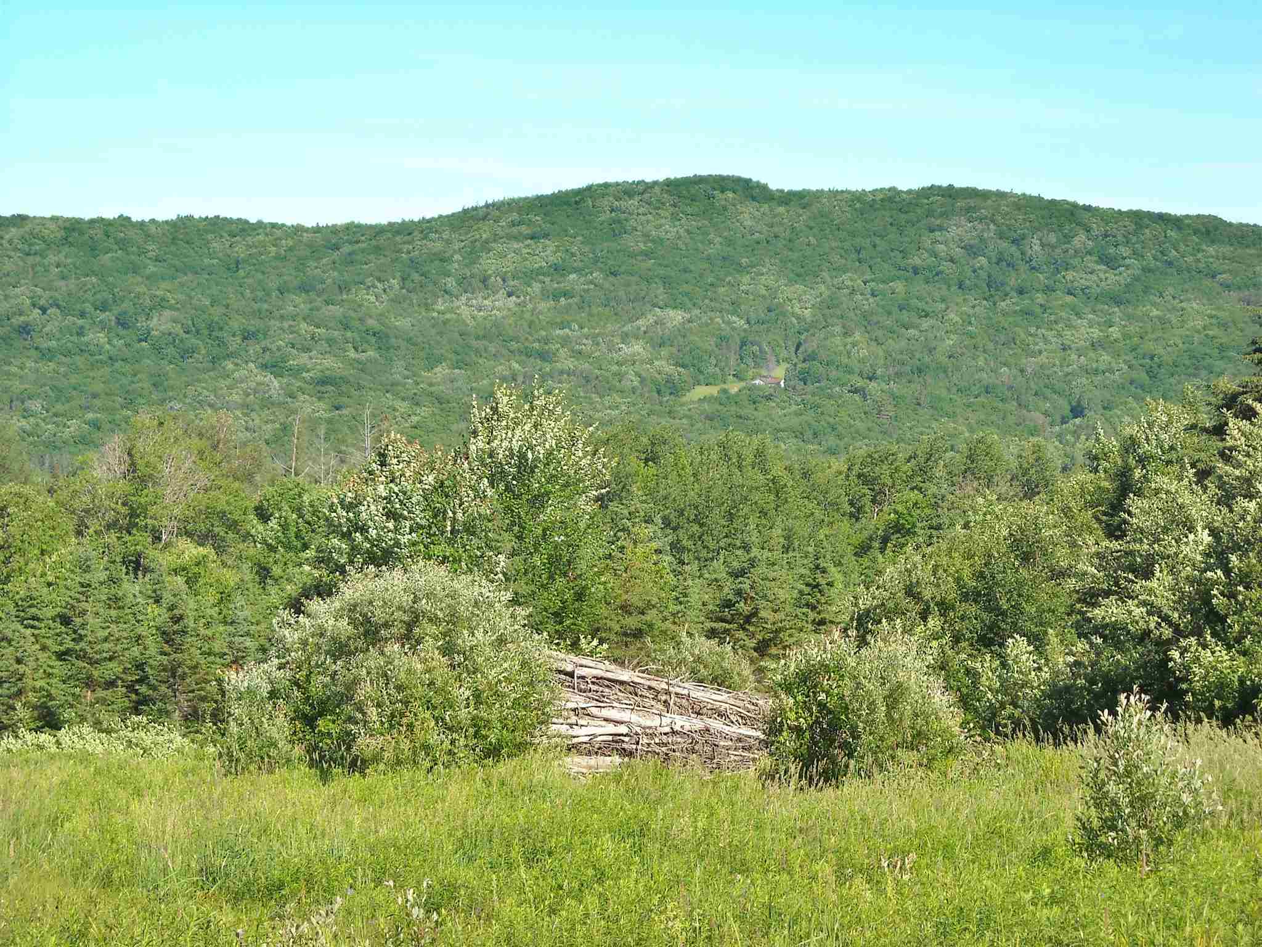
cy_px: 474
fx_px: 3828
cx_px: 631
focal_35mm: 105
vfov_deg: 14.1
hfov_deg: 18.7
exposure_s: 1/260
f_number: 4.7
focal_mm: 17.1
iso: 64
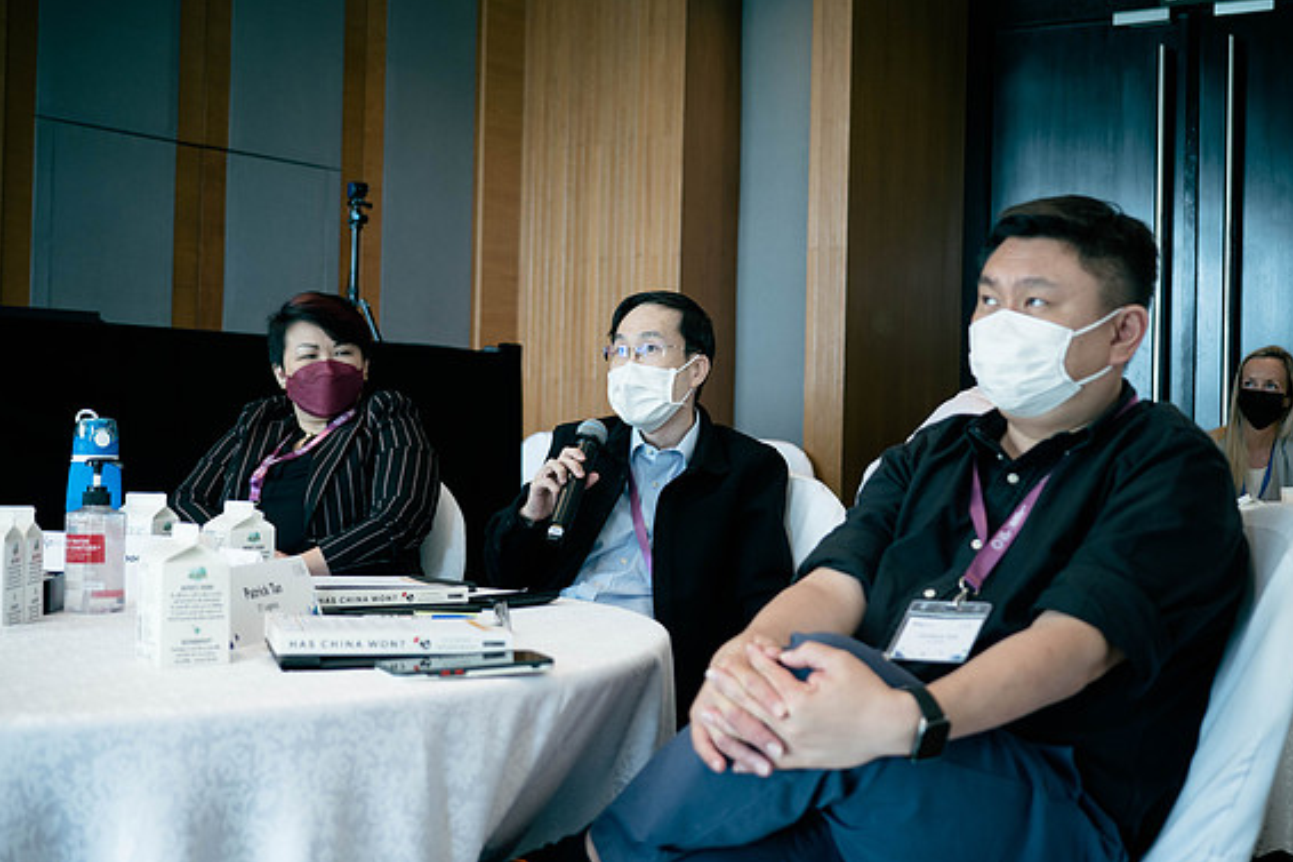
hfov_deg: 41.1
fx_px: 1723
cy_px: 424
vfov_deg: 28.1
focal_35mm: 48
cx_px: 653
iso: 200
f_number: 1.7
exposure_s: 1/50
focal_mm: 22
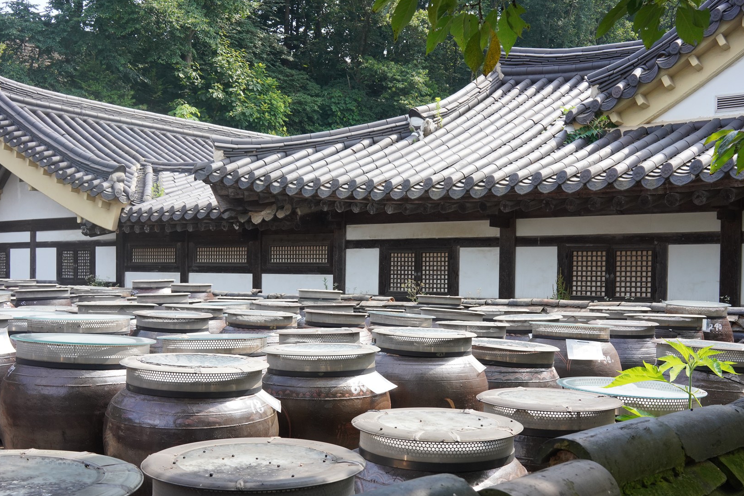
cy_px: 294
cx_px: 388
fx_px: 889
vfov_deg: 31.1
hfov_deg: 45.4
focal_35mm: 43
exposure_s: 1/200
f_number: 11
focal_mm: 35
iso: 800
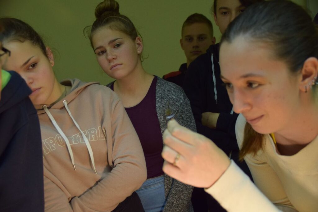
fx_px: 371
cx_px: 159
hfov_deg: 46.4
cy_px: 106
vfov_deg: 31.9
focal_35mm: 42
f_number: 4
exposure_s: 1/60
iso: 450
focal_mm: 28
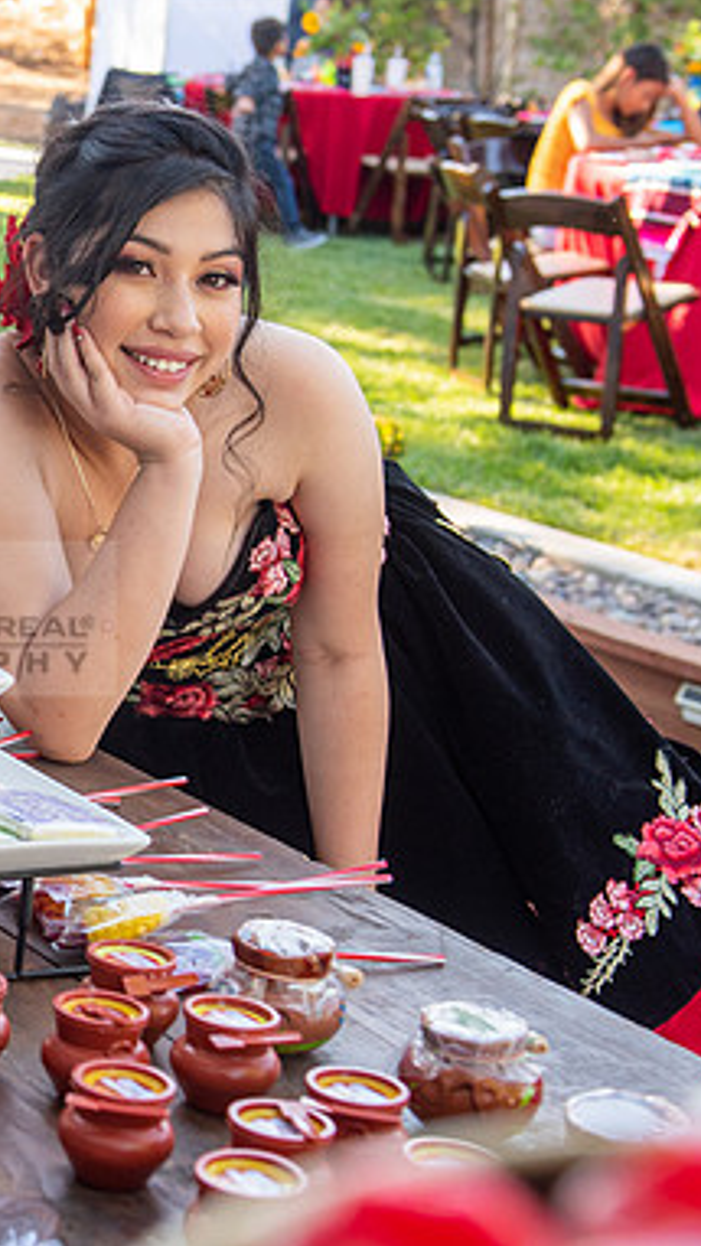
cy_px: 627
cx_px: -243
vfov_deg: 26.2
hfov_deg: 14.2
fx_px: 2675
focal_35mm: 81
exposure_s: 1/200
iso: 400
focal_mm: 38
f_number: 5
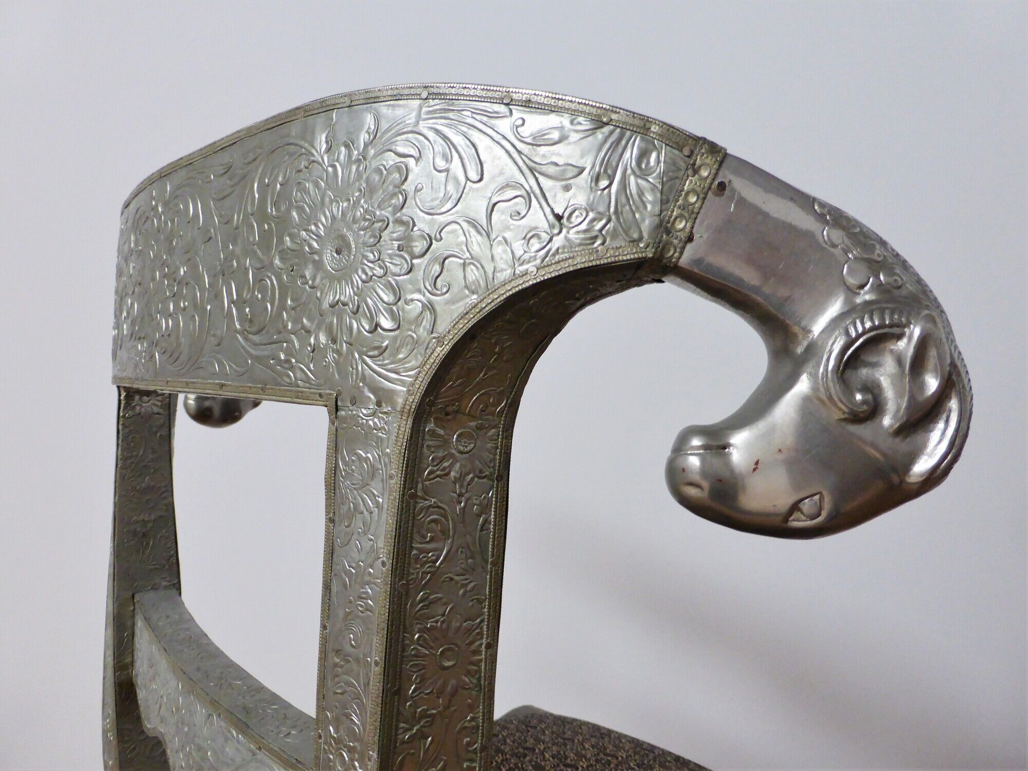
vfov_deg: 53.1
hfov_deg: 67.3
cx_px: 514
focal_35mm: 26
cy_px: 386
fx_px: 772
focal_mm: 4.4
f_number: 3.3
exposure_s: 1/50
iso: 400
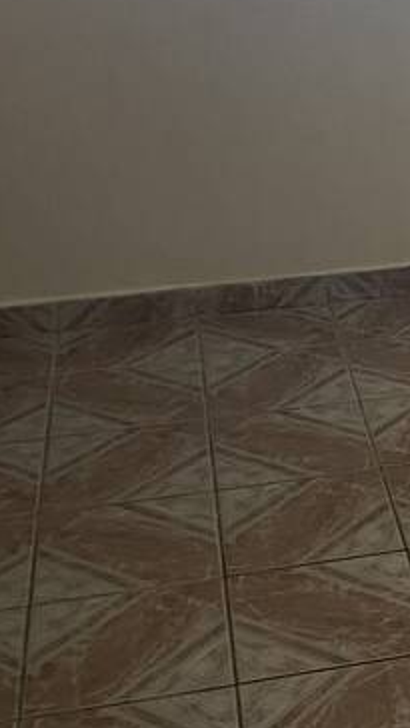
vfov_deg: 23.7
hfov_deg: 13.5
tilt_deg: -6.5
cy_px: -70
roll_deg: -1.3
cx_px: 630
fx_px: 1622
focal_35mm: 84
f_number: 1.8
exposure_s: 1/60
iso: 250
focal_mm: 4.25
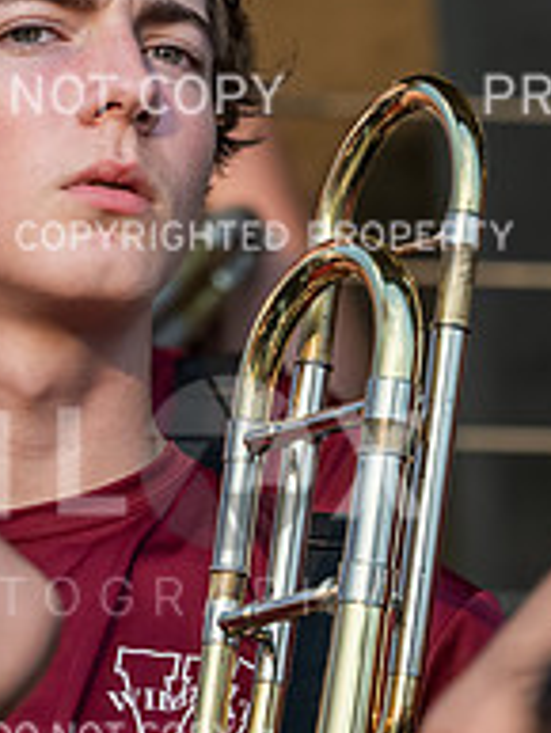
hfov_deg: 0.6
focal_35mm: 2367
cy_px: 276
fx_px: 50180
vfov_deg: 0.8
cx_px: 278
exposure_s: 1/1000
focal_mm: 560
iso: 280
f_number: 4
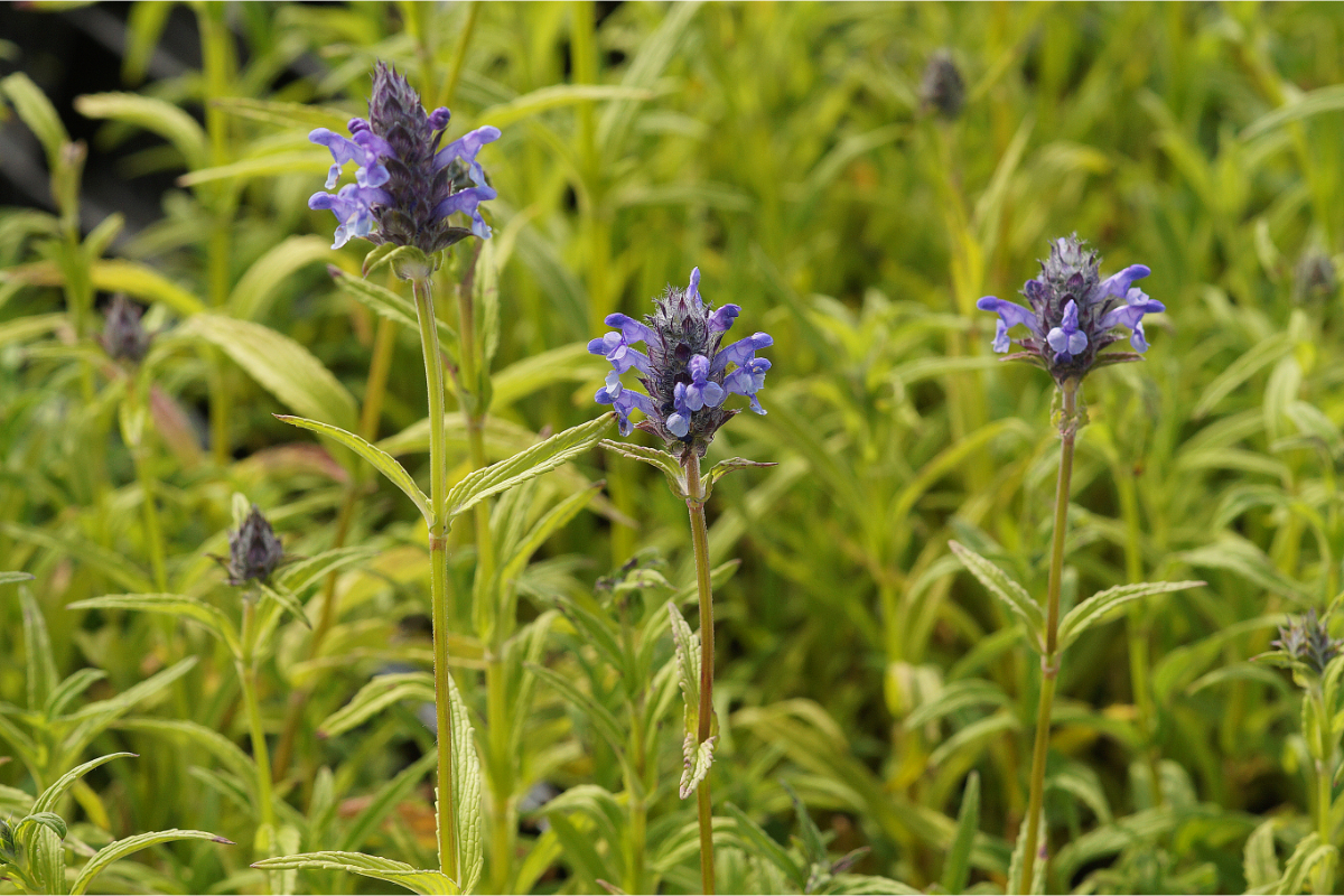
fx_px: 5600
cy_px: 448
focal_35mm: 150
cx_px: 672
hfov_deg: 13.7
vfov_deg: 9.1
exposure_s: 1/160
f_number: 8
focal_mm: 100
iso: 320
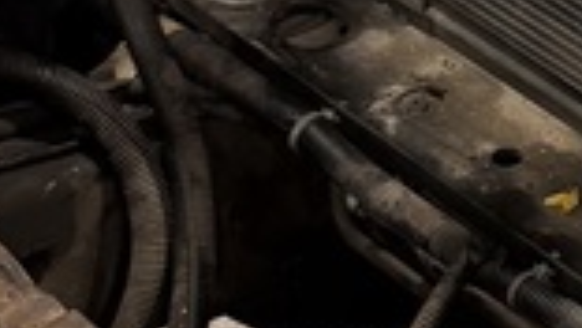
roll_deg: -9.0
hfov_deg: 11.7
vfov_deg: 6.8
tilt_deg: -21.5
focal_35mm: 172
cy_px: -335
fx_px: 2656
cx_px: 989
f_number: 1.78
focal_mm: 6.76
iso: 160
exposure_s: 1/121
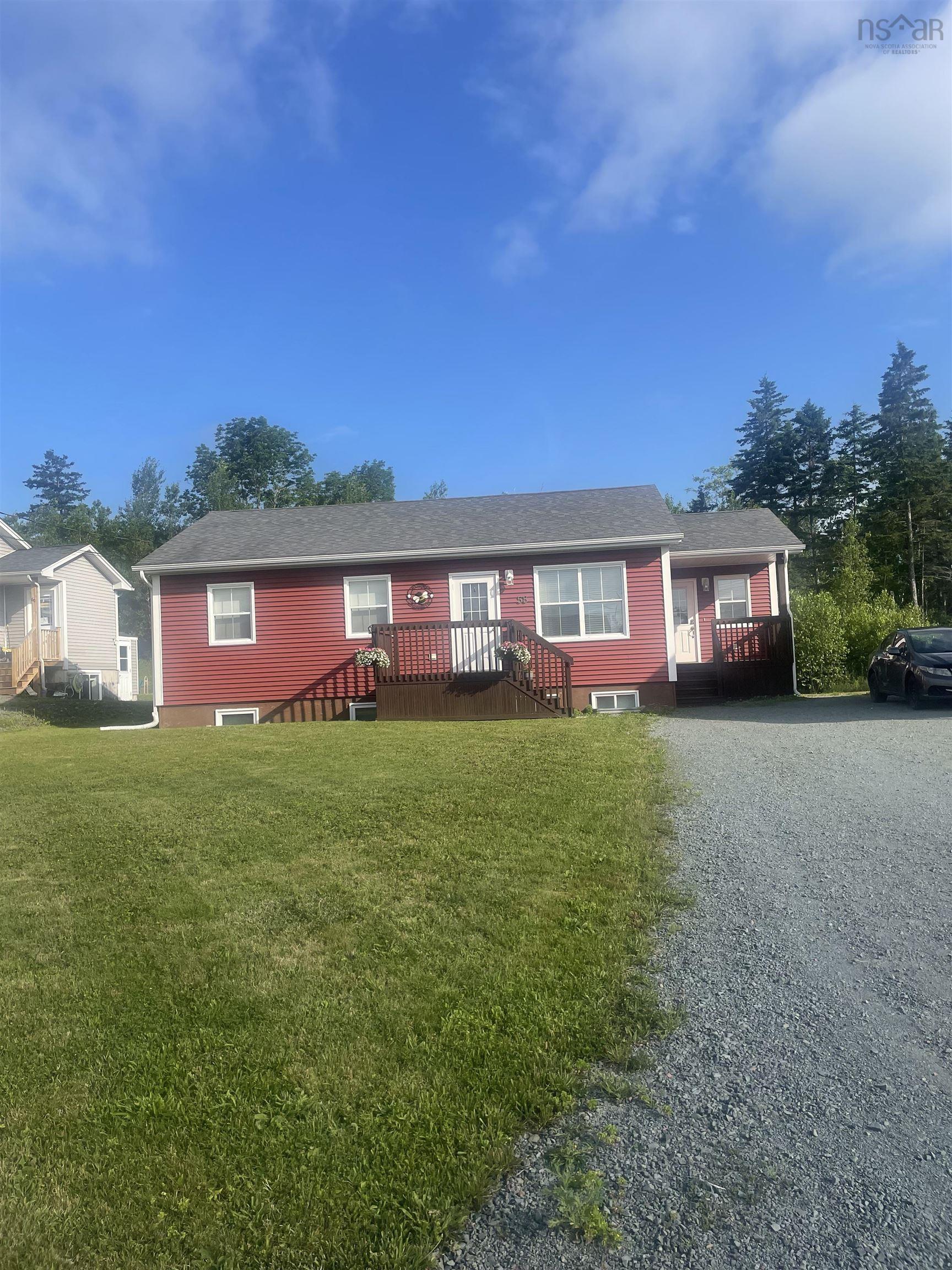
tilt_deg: +4.1
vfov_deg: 67.3
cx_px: 476
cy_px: 635
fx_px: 953
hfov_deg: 53.1
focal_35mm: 26
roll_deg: +3.4
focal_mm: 4.2
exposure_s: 1/2882
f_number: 1.6
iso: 32
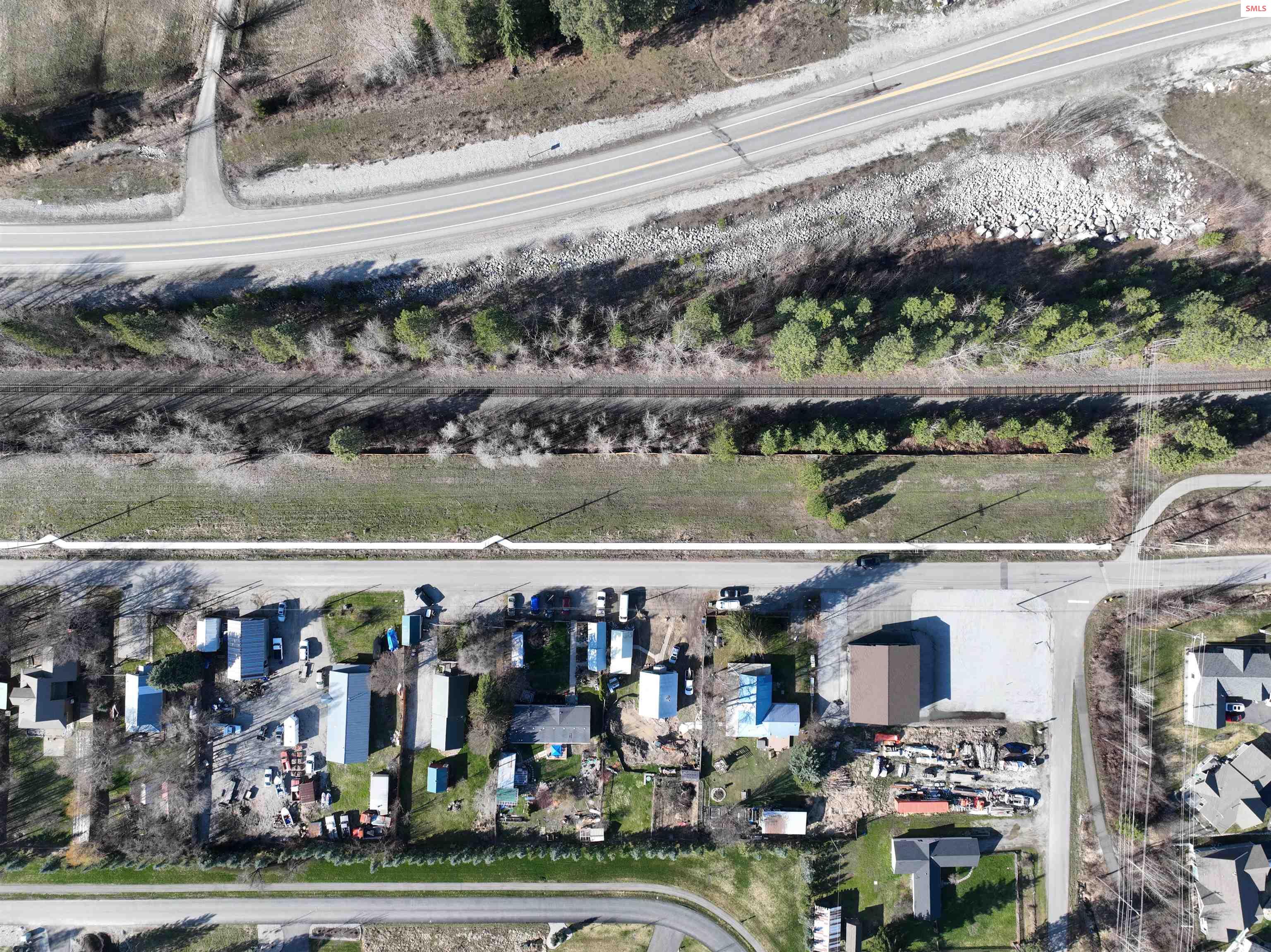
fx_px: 881
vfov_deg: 56.8
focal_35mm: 24
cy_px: 476
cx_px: 636
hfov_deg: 71.6
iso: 110
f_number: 2.8
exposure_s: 1/800
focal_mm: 12.29
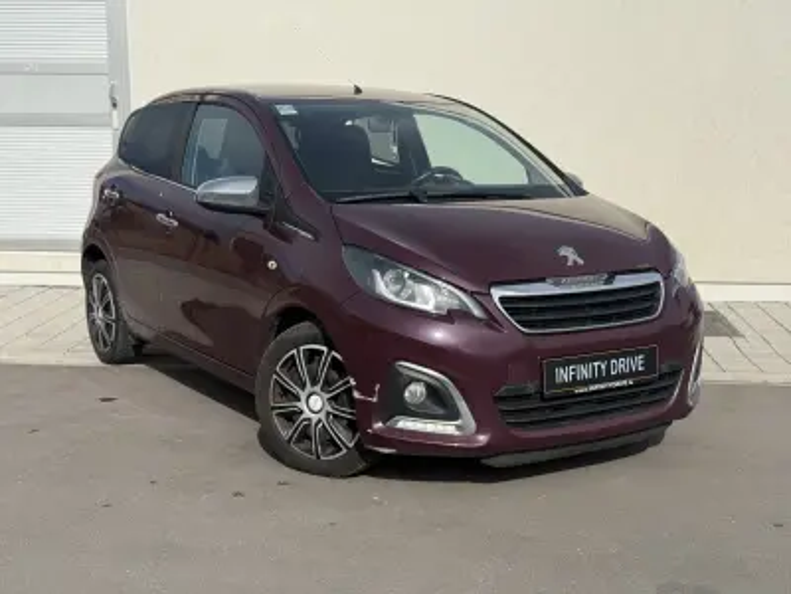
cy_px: 297
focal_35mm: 48
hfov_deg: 39.7
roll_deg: -0.4
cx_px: 396
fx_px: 1097
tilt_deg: -9.6
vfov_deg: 30.3
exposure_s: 1/8772
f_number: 1.78
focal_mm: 6.76
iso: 80
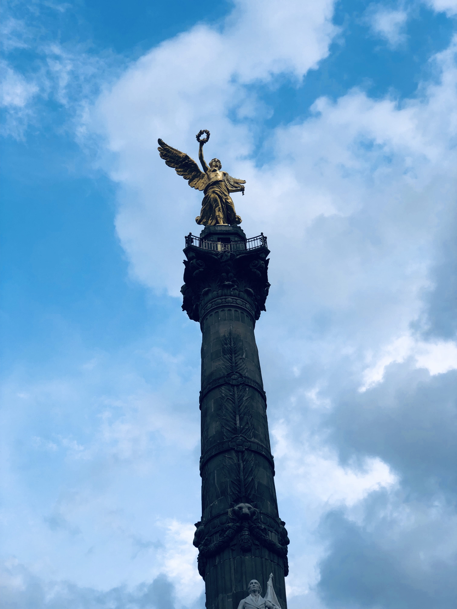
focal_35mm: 52
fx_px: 915
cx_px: 228
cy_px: 304
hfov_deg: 28.0
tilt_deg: +49.3
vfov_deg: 36.8
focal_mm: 6
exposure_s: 1/330
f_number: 2.4
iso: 16
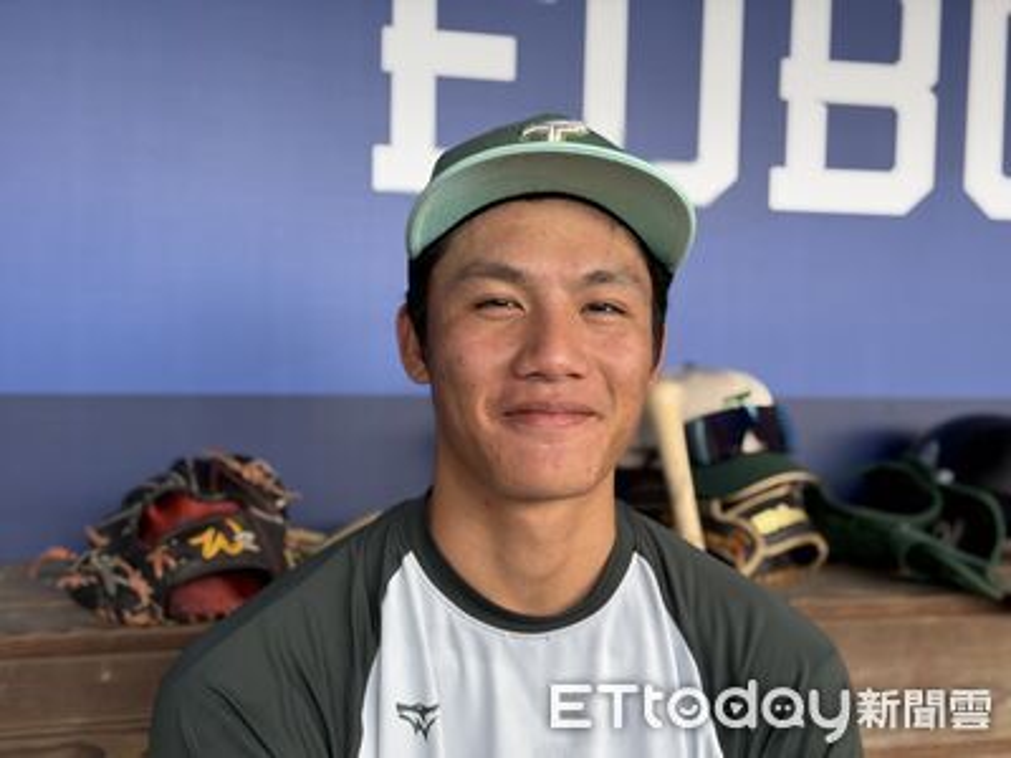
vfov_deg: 30.3
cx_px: 506
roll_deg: -1.2
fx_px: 1402
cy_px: 379
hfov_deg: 39.7
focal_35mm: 48
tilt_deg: -2.3
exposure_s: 1/120
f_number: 1.78
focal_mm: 6.76
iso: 64
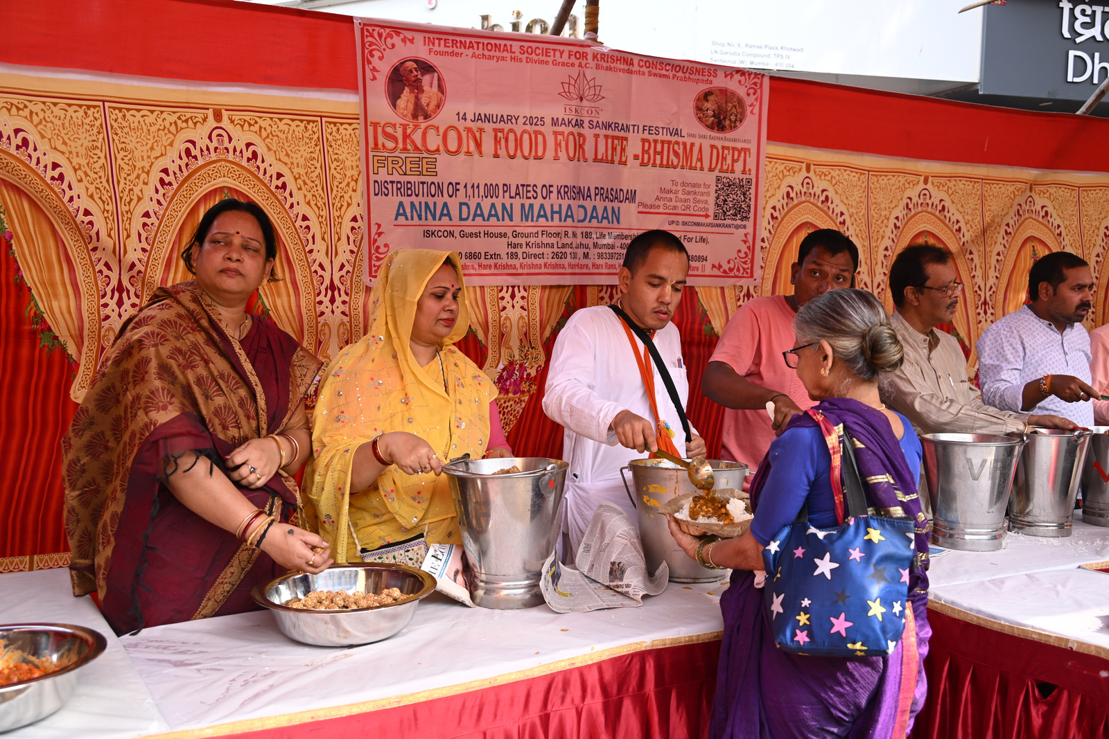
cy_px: 370
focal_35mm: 36
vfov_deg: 36.9
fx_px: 1109
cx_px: 554
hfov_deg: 53.1
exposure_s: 1/250
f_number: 4.8
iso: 400
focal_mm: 36
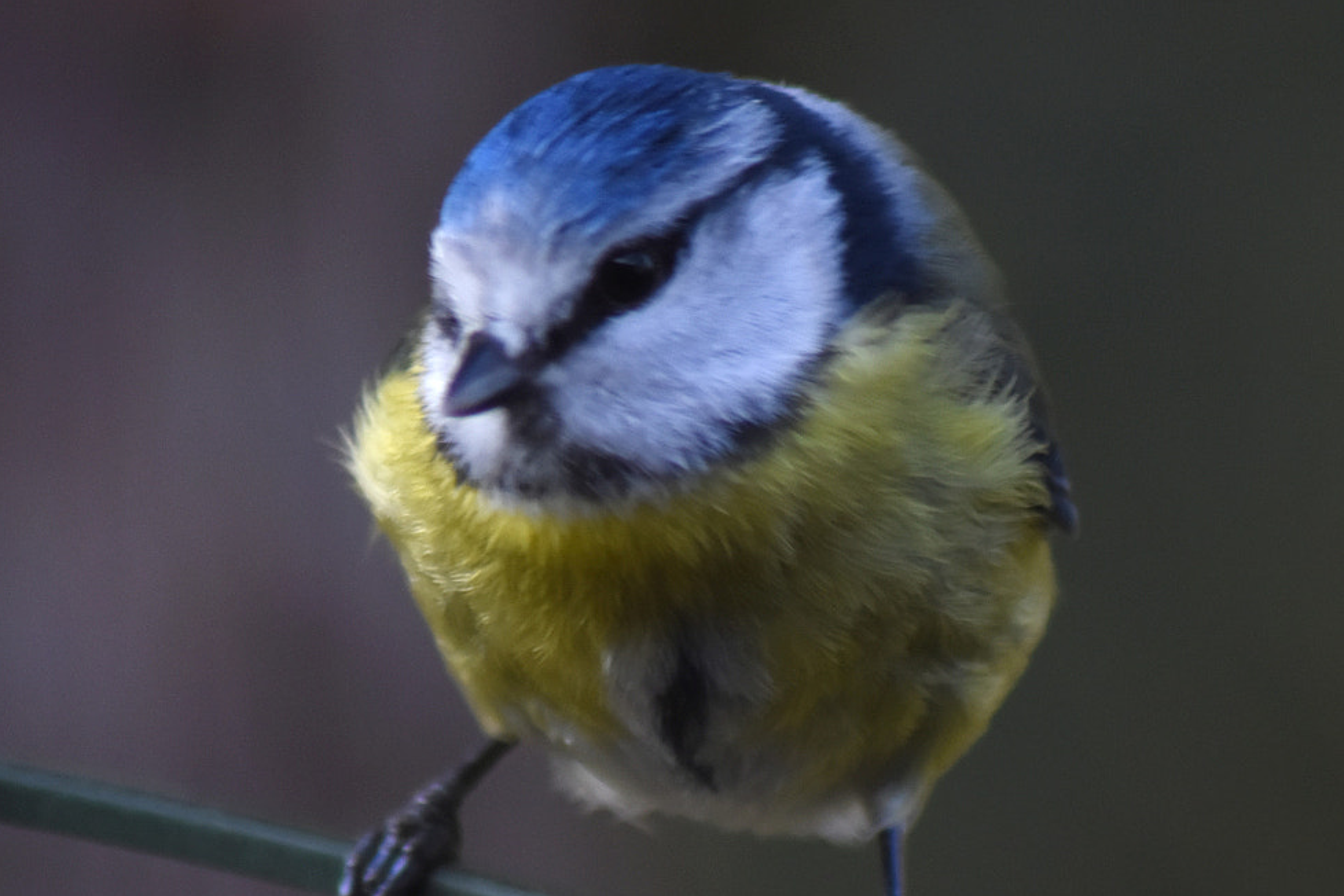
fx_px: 27475
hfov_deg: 2.8
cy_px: 577
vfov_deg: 1.9
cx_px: 598
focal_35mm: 736
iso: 800
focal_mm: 300
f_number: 5.6
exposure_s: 1/320
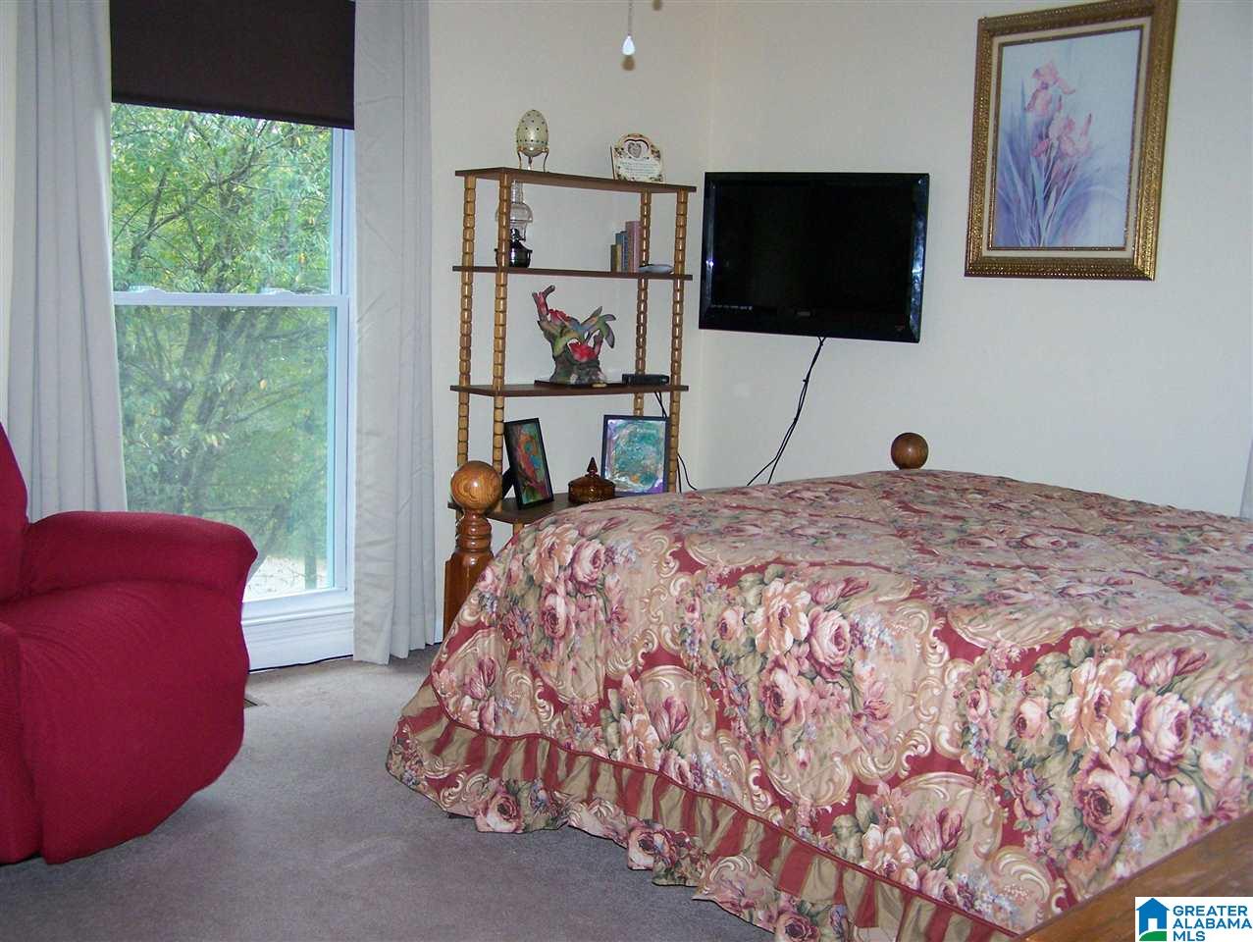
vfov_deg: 37.8
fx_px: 1377
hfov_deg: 48.9
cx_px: 626
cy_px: 471
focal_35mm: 38
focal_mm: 6.3
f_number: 2.8
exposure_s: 1/60
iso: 160
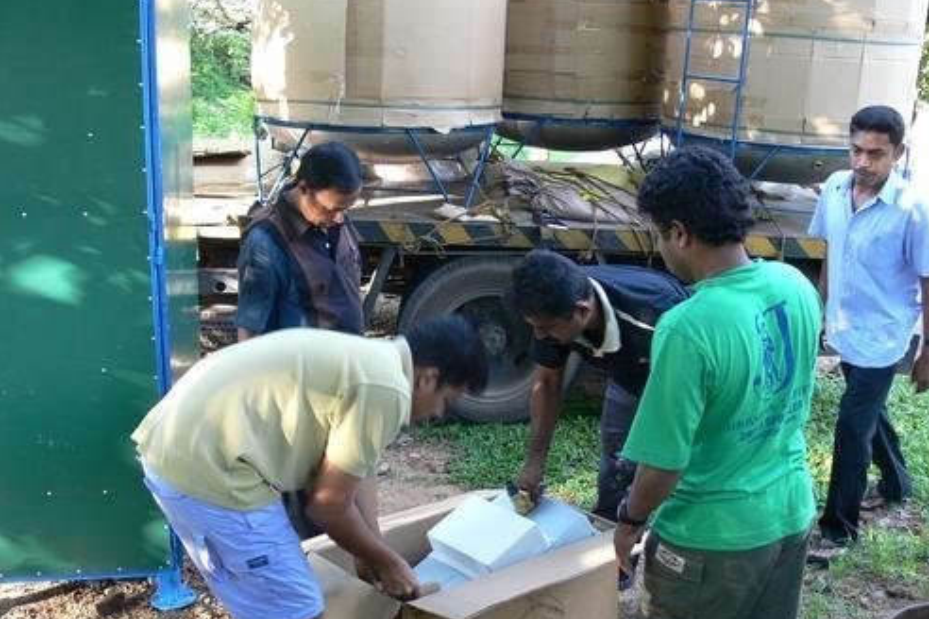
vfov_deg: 35.9
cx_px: 468
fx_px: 955
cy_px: 316
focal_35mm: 37
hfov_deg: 51.9
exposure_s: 1/30
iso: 100
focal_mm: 7.5
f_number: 2.8
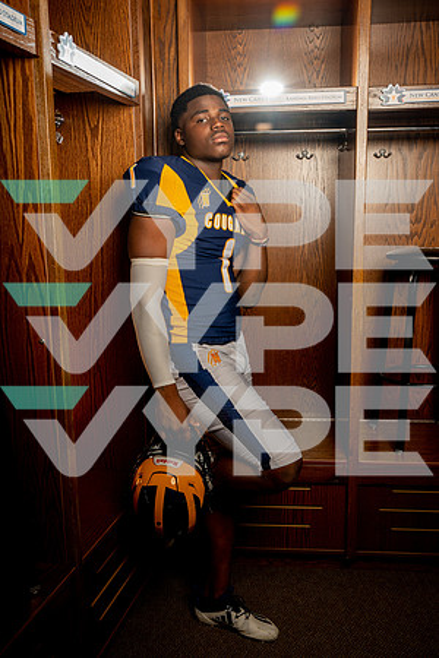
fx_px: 604
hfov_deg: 40.0
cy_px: 329
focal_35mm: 33
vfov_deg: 57.2
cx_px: 220
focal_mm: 33
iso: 160
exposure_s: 1/250
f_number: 9
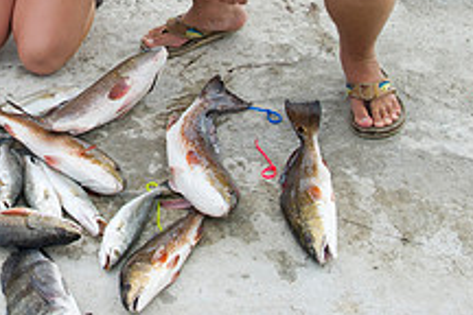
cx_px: 31
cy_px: -103
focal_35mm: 86
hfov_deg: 22.9
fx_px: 1130
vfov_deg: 15.1
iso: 200
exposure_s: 1/200
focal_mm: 32
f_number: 5.6
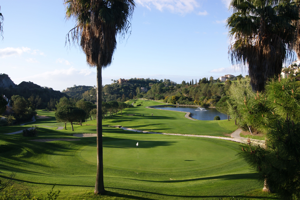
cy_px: 100
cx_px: 150
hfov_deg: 57.3
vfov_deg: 39.9
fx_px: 275
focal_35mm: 33
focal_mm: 22
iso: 100
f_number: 10
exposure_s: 1/100
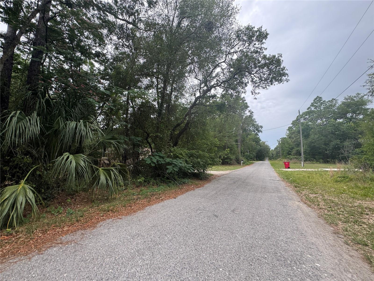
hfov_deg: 102.1
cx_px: 187
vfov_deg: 85.7
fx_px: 151
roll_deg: -1.3
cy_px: 140
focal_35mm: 14
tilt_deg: +3.3
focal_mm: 2.22
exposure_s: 1/99
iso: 64
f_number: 2.2
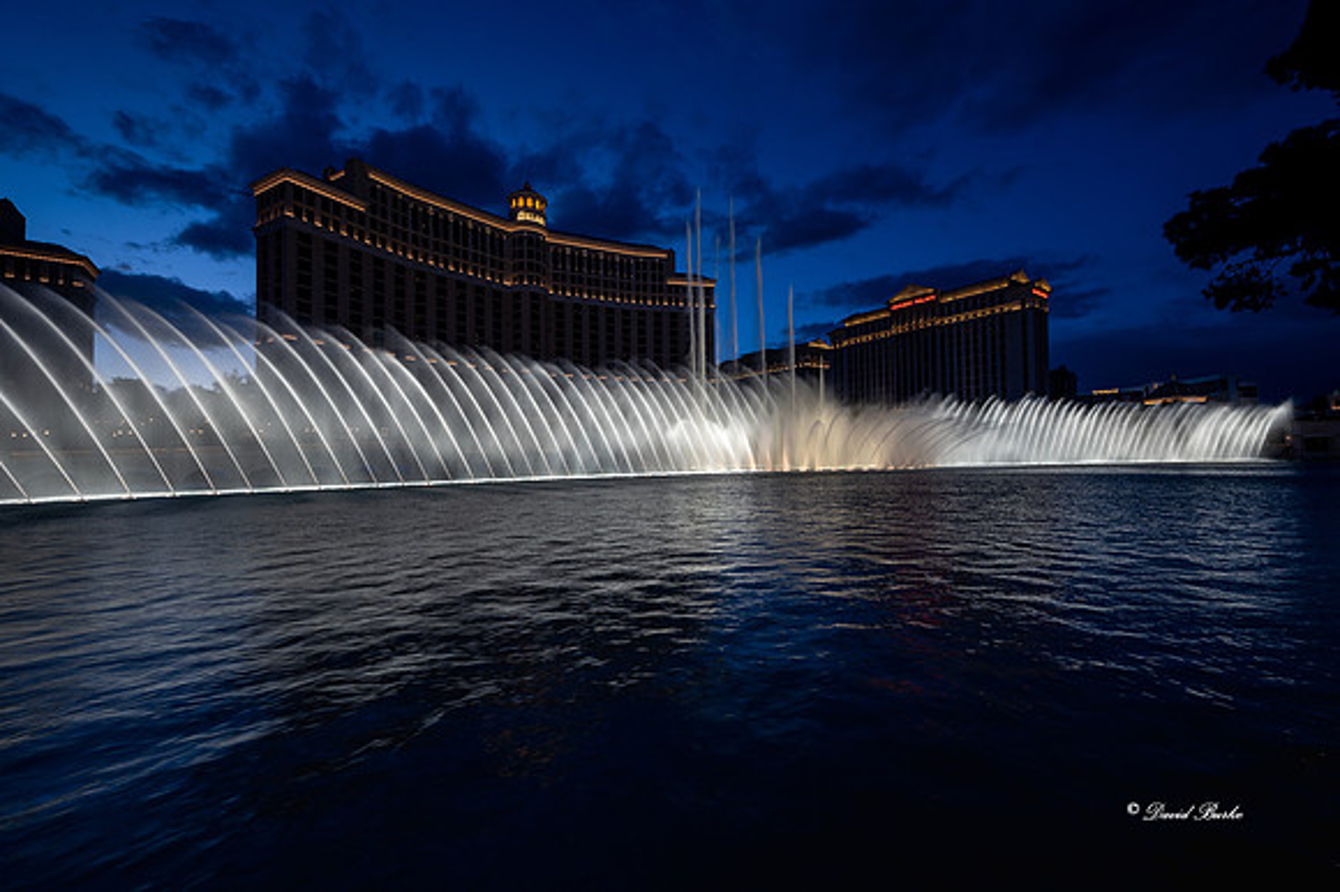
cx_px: 670
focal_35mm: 14
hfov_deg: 104.3
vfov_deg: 81.1
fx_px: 521
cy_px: 446
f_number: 11
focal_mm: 14
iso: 100
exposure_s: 1/4
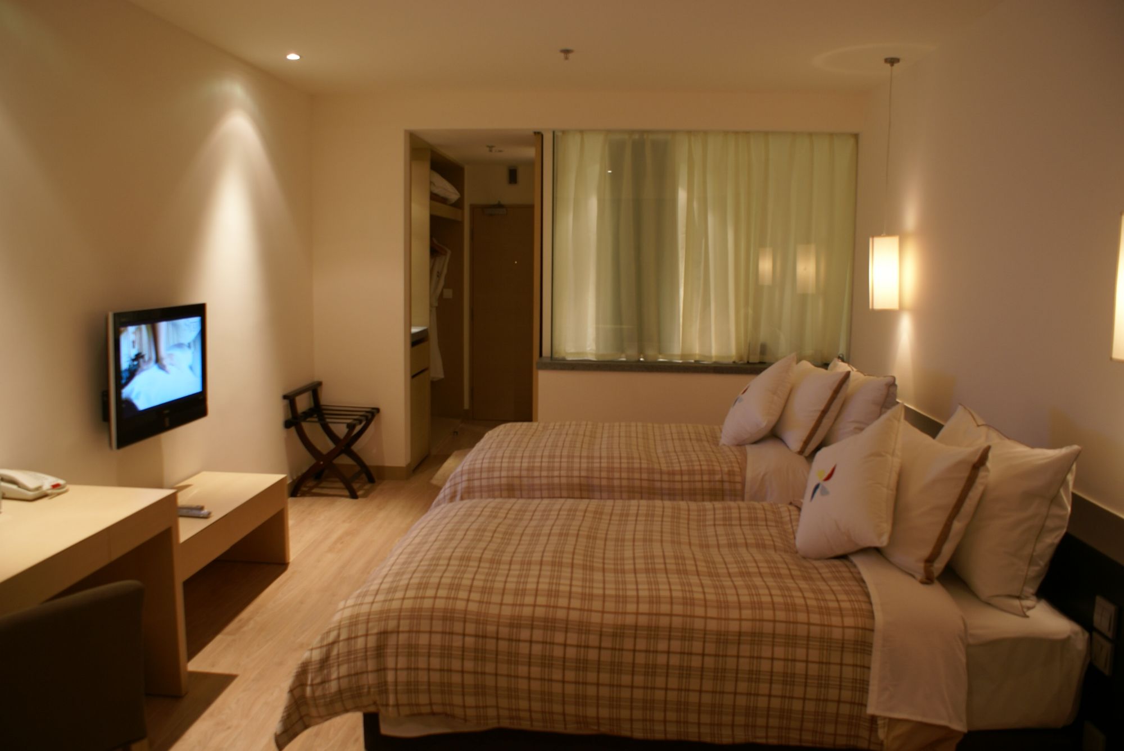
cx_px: 562
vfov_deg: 48.0
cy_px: 376
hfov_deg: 67.3
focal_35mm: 27
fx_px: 844
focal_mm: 18
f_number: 3.5
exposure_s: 1/10
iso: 100
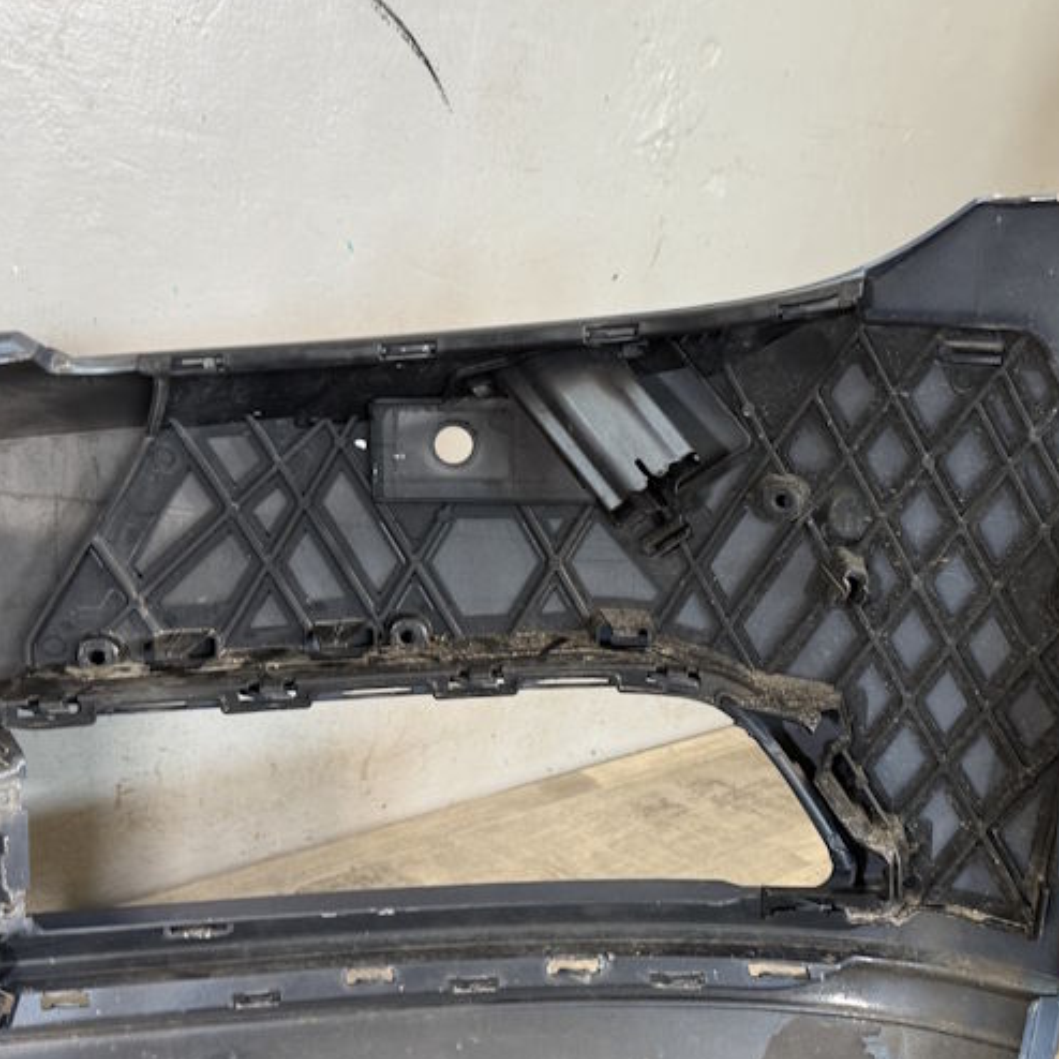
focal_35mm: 44
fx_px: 1523
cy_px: 523
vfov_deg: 38.3
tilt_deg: -14.0
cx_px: 611
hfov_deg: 38.3
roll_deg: -7.2
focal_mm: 6.76
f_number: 1.78
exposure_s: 1/50
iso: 125
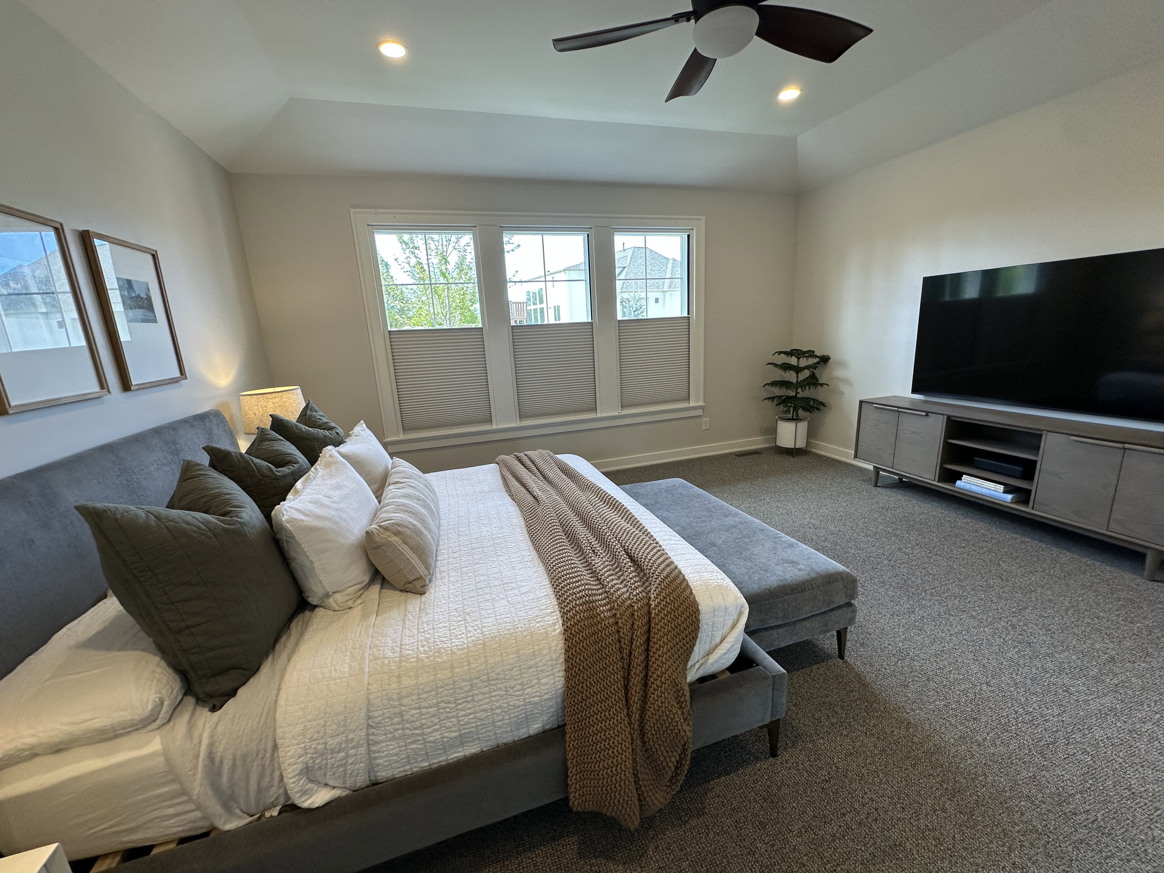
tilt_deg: -11.6
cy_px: 436
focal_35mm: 14
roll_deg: +3.1
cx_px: 582
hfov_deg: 102.1
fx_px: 471
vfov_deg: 85.7
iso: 100
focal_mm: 2.22
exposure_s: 1/120
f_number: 2.2
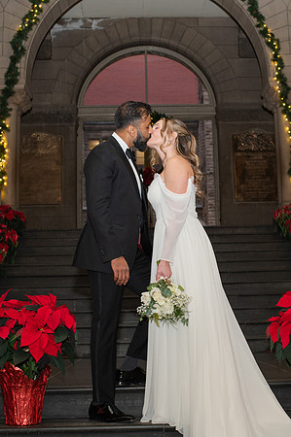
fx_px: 647
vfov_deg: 37.4
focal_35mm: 53
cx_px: 168
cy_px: 219
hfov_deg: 25.3
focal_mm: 35
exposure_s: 1/200
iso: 1000
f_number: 4
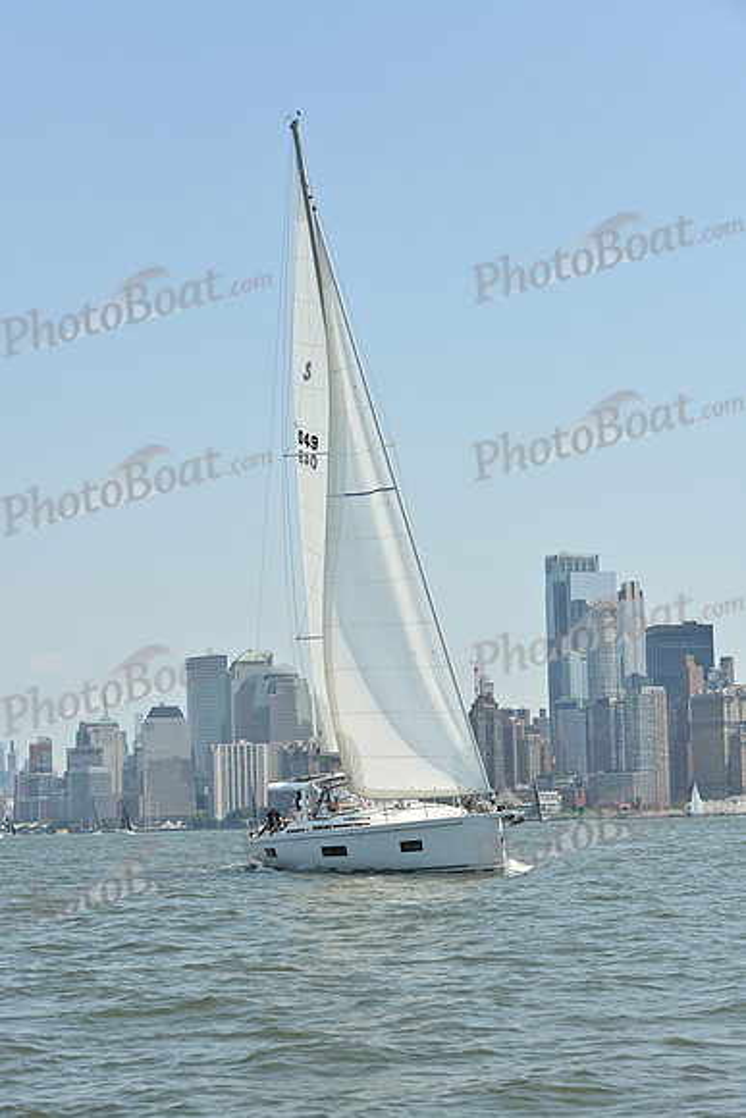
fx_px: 2640
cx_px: 373
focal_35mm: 85
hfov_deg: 16.1
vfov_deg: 23.9
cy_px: 559
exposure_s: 1/1250
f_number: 7.1
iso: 320
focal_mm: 85
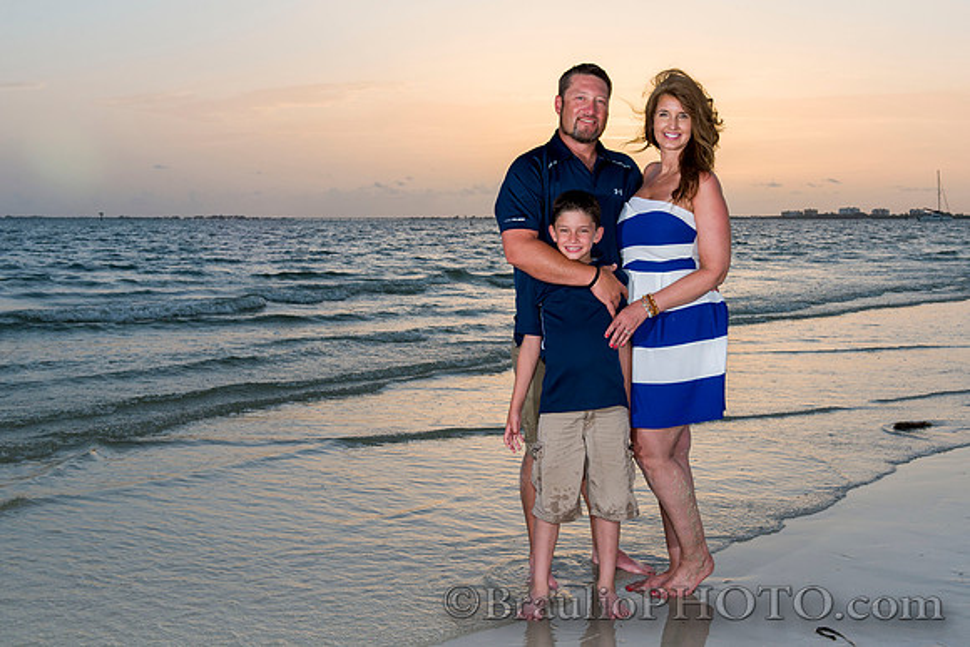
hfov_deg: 42.1
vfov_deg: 28.8
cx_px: 529
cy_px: 331
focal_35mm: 47
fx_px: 1259
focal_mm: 42
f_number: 9
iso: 400
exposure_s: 1/160
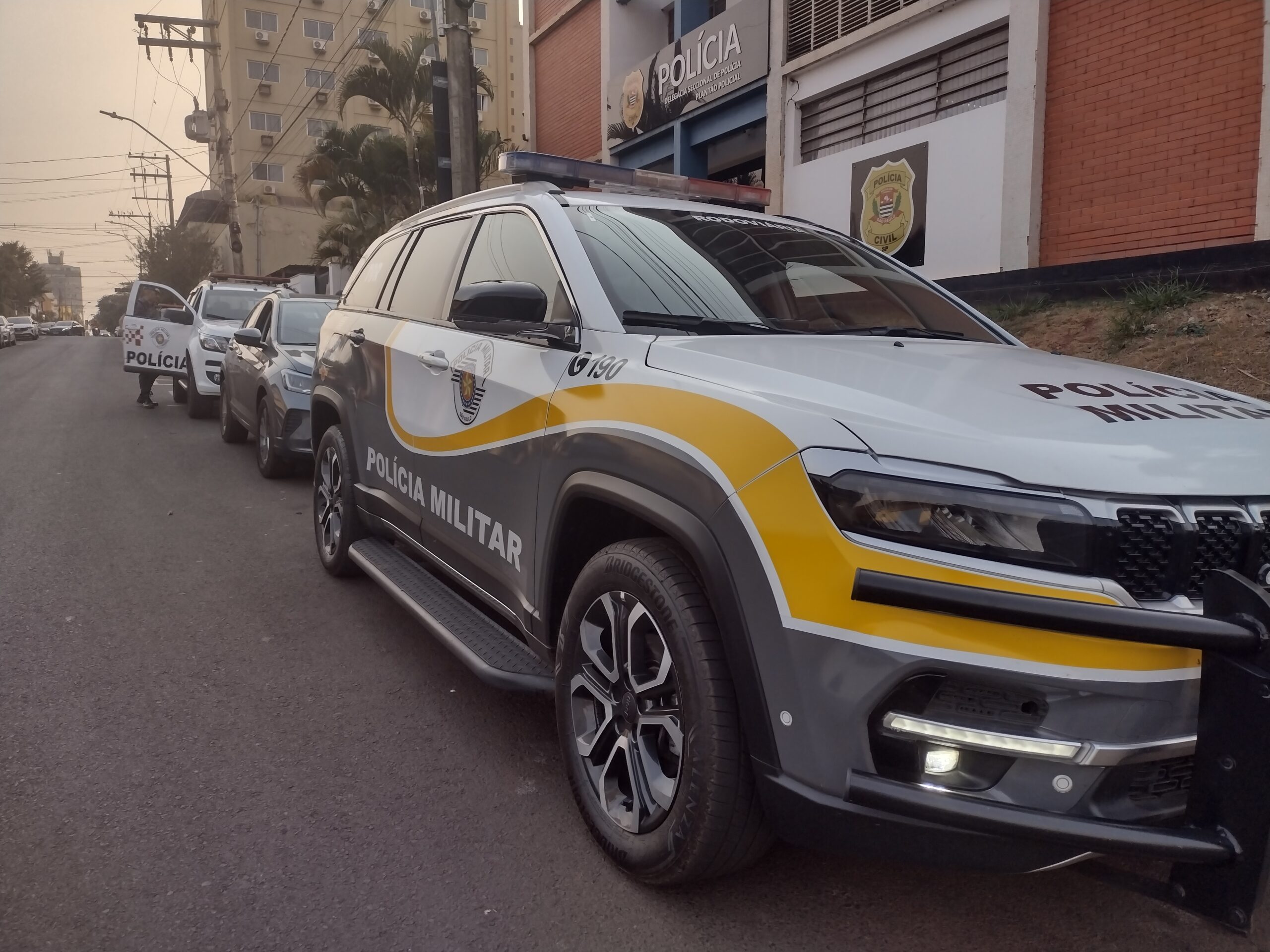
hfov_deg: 65.3
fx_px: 991
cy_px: 476
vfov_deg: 51.4
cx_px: 635
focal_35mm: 27
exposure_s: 1/942
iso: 100
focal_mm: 4.71
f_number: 1.7
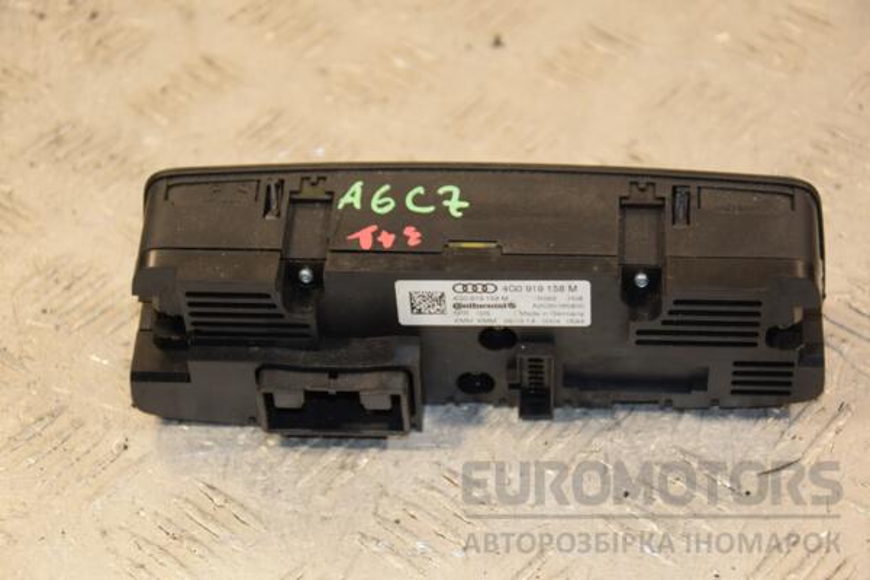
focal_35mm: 99
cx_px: 435
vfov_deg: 13.8
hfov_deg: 20.6
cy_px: 290
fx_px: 2392
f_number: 5.3
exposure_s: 1/160
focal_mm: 66
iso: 800
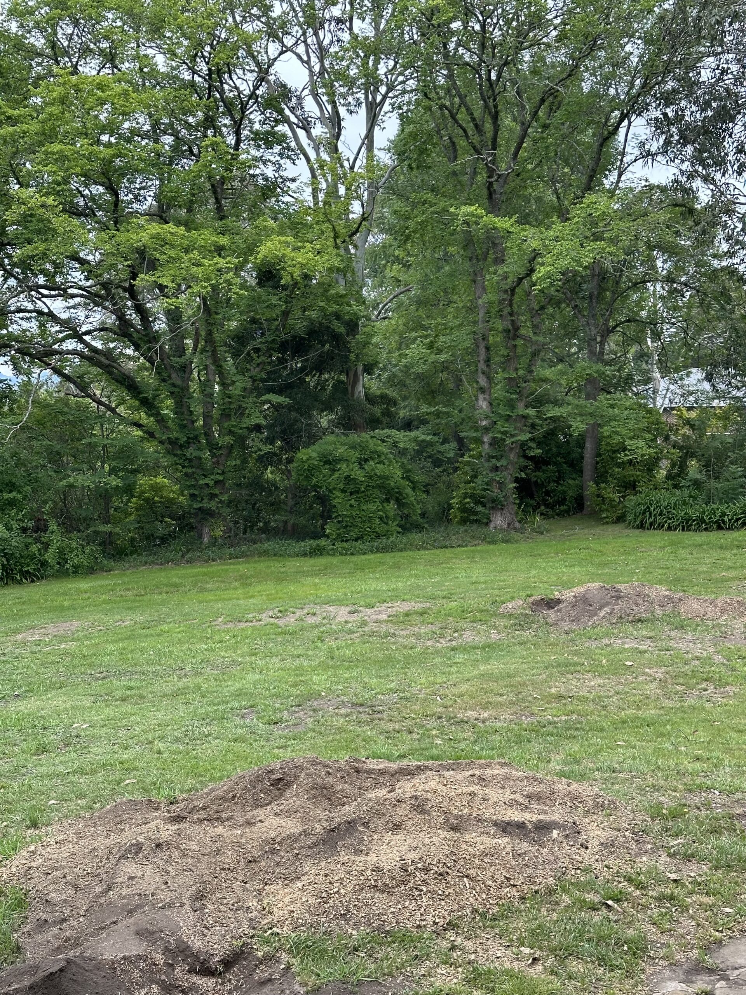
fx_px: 1379
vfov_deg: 39.7
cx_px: 373
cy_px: 498
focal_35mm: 48
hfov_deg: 30.3
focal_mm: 6.86
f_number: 1.78
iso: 64
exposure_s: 1/709
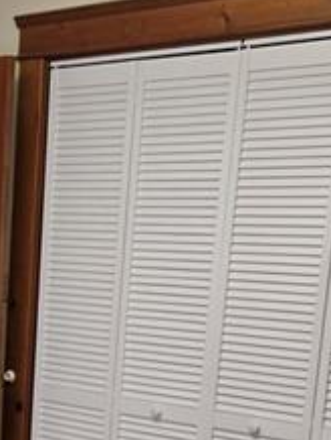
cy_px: 472
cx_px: -4
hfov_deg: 17.8
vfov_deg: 22.8
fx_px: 1031
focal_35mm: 81
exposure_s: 1/120
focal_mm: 5.4
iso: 50
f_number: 1.8
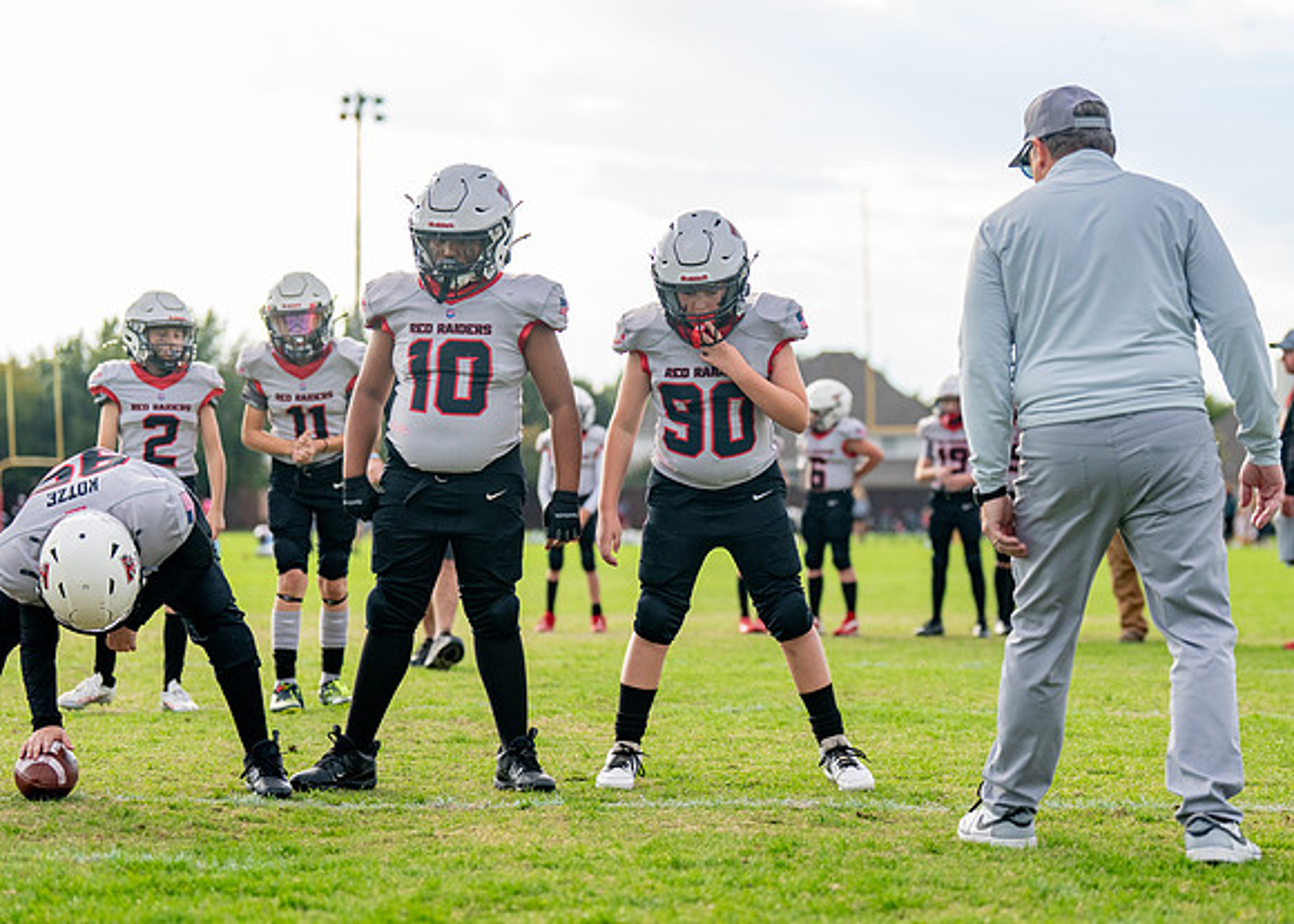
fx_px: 4108
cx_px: 808
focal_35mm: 112
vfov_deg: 12.8
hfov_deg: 17.9
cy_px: 484
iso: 500
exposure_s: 1/1250
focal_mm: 90
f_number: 2.8
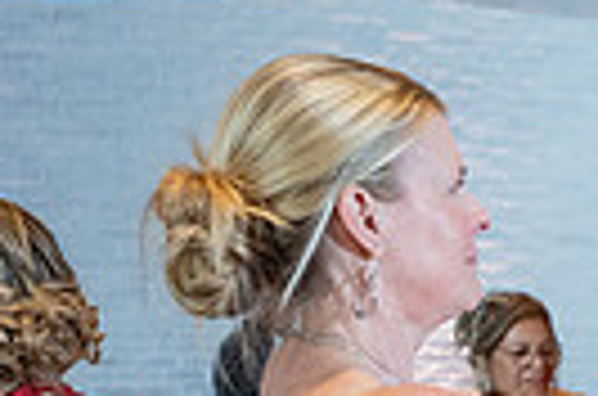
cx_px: 1021
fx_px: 1740
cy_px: 632
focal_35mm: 105
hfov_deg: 16.7
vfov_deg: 12.2
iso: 1600
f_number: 2.8
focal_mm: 24
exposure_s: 1/200
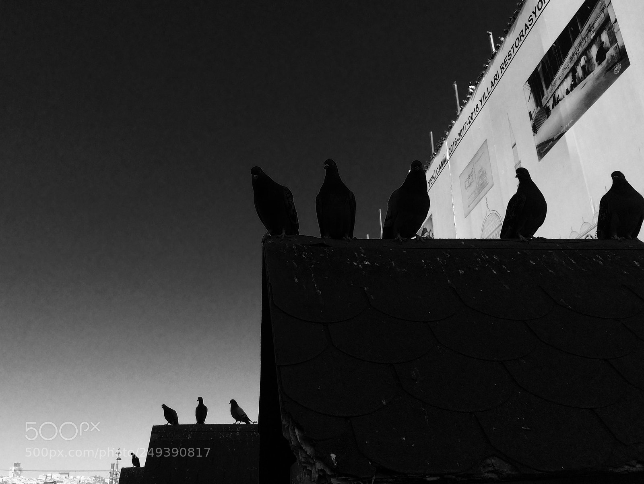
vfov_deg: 48.3
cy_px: 242
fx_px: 540
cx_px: 322
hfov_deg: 61.6
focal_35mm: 29
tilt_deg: +22.6
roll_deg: -2.7
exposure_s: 1/1466
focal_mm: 4.15
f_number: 2.2
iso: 32
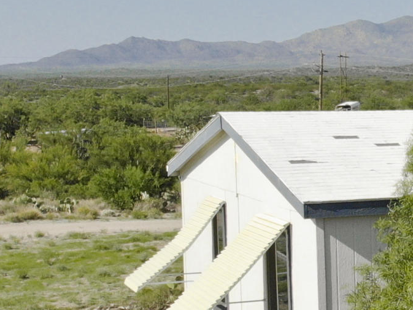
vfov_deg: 13.8
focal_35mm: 107
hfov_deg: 15.1
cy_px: 200
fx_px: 1276
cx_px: 815
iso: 100
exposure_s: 1/1300
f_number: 2.8
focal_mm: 4.5
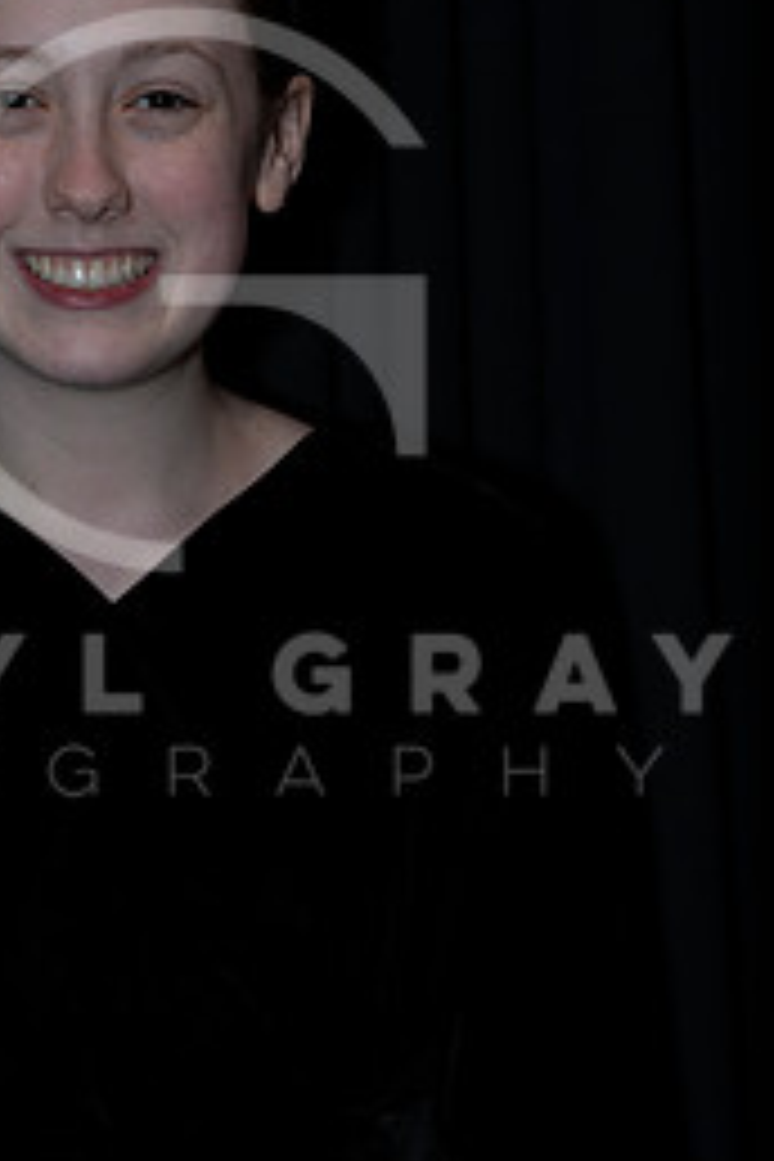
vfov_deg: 15.6
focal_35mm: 131
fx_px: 4224
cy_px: 333
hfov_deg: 10.4
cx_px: 104
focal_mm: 50
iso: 250
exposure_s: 1/400
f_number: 2.8
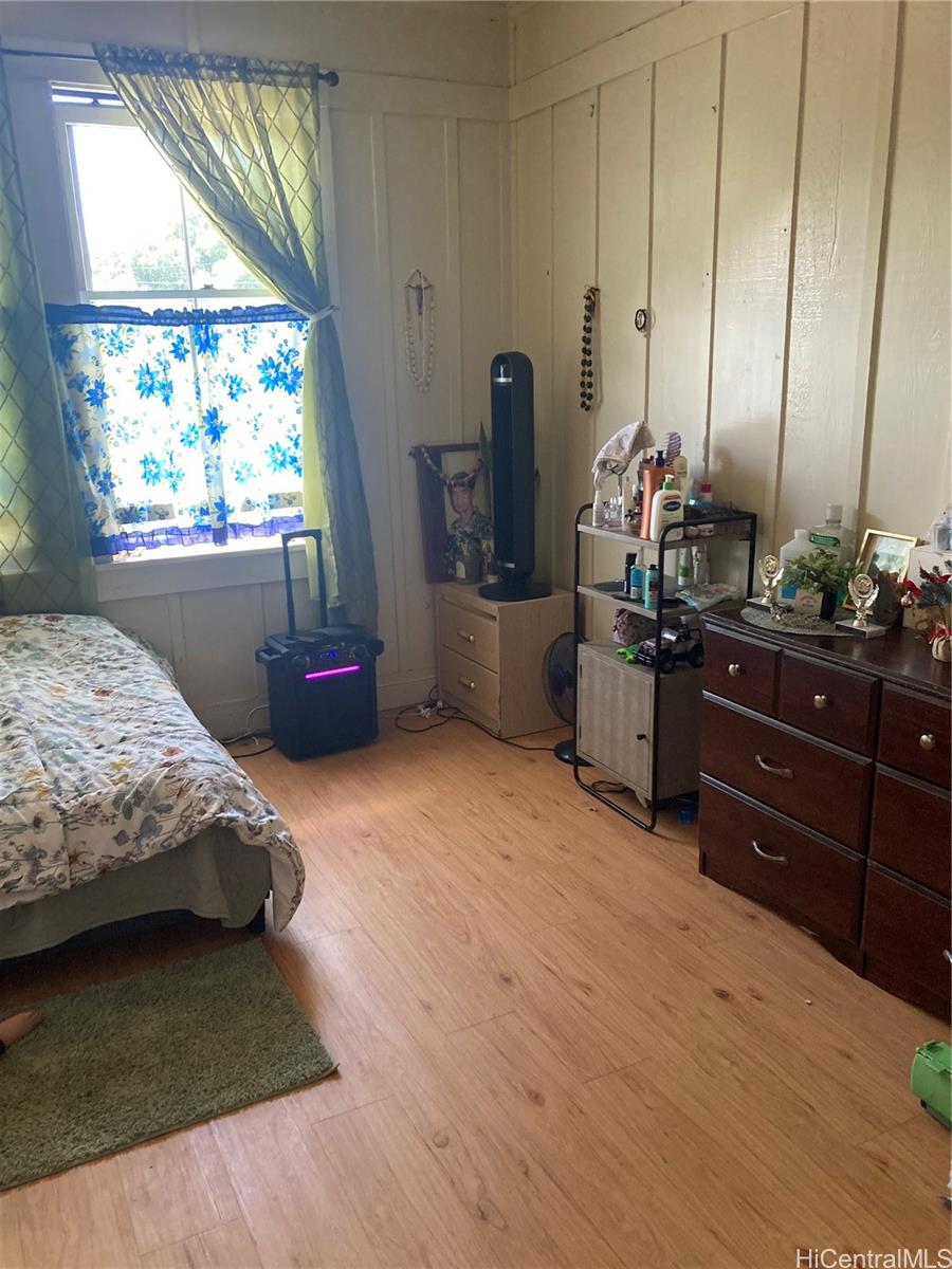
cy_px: 634
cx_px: 476
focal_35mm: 28
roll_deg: -0.7
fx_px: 1027
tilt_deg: -14.8
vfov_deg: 63.4
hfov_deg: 49.7
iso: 200
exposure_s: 1/60
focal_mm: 3.99
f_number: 1.8
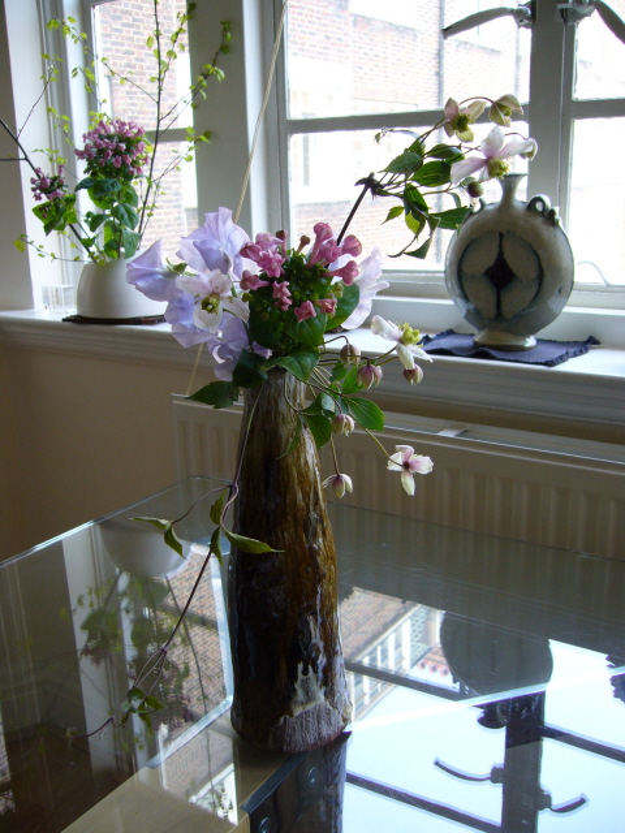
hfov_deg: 40.7
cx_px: 312
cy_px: 416
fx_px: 843
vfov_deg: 52.6
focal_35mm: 35
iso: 100
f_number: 2.8
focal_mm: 5.8
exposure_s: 1/30
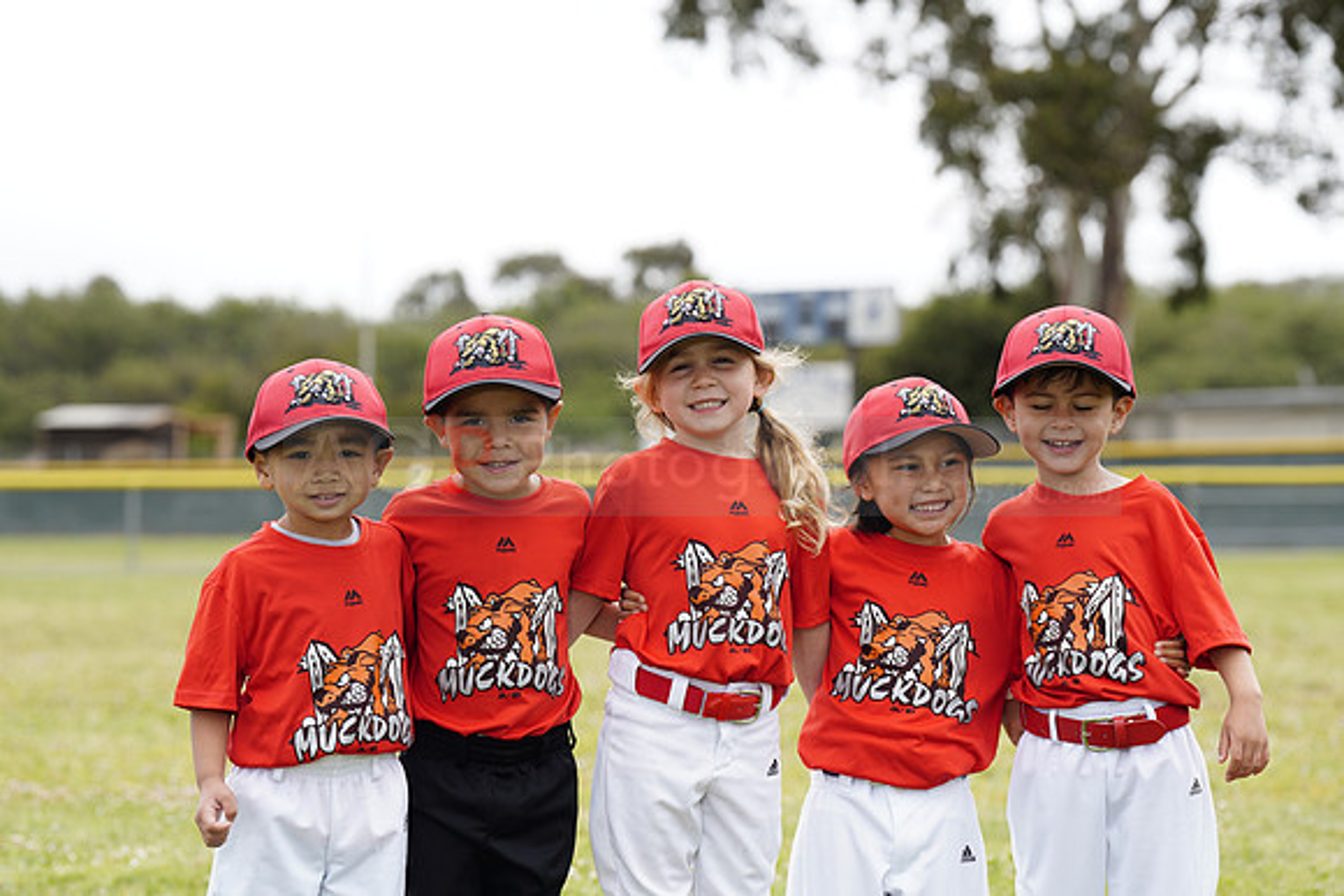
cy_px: 448
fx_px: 5041
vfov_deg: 10.2
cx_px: 672
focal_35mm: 135
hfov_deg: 15.2
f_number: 5.6
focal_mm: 135
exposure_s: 1/250
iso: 100
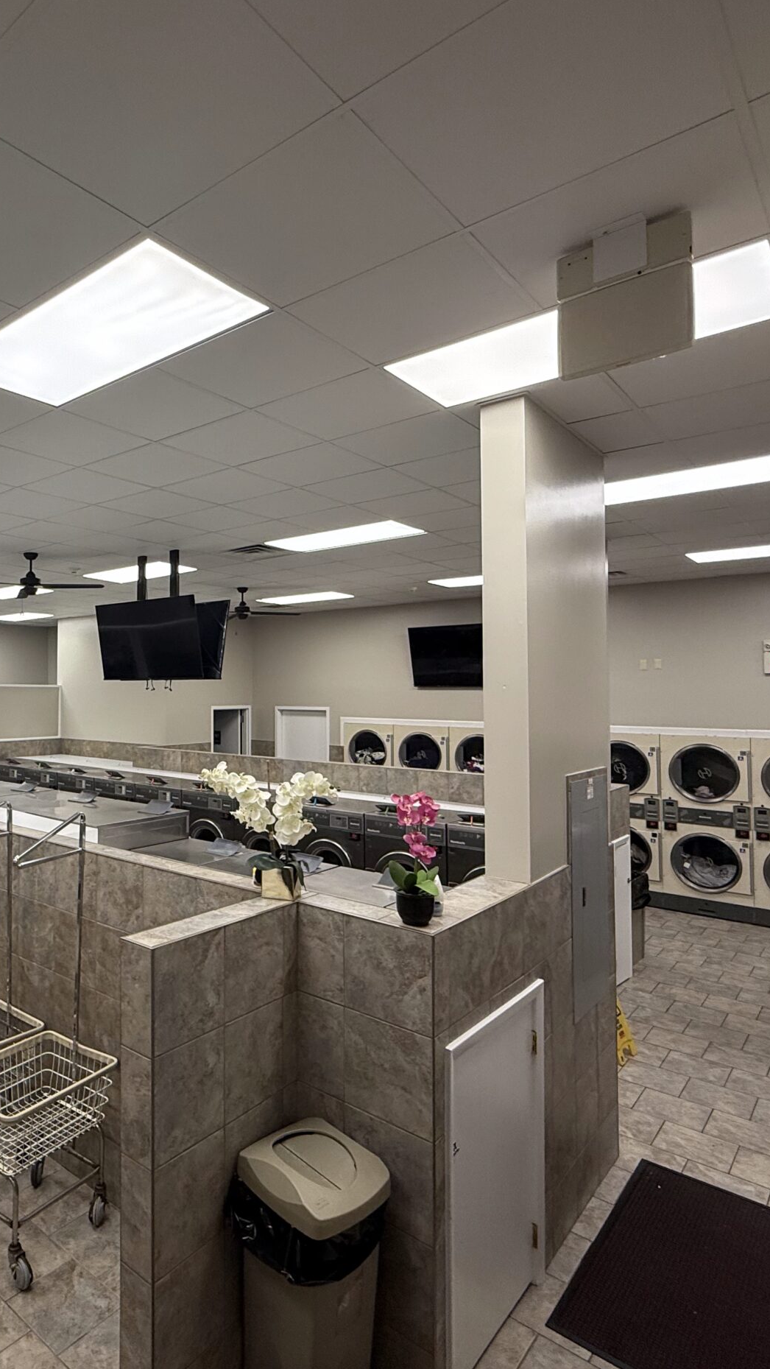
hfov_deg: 50.7
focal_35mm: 21
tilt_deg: +2.9
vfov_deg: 83.8
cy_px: 663
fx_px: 762
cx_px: 166
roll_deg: -0.2
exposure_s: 1/120
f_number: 2.2
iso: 125
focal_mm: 2.22
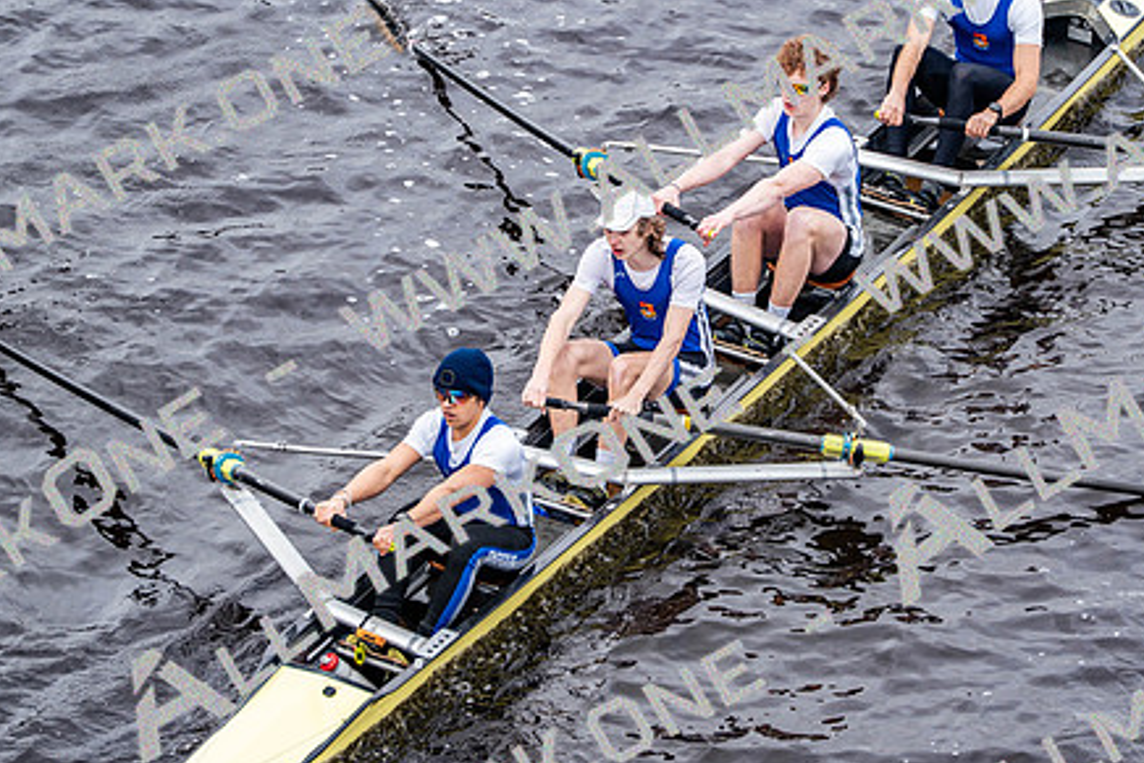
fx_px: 8455
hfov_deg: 7.7
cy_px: 358
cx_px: 664
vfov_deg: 5.2
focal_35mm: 266
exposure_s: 1/2000
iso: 400
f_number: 2.8
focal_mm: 200
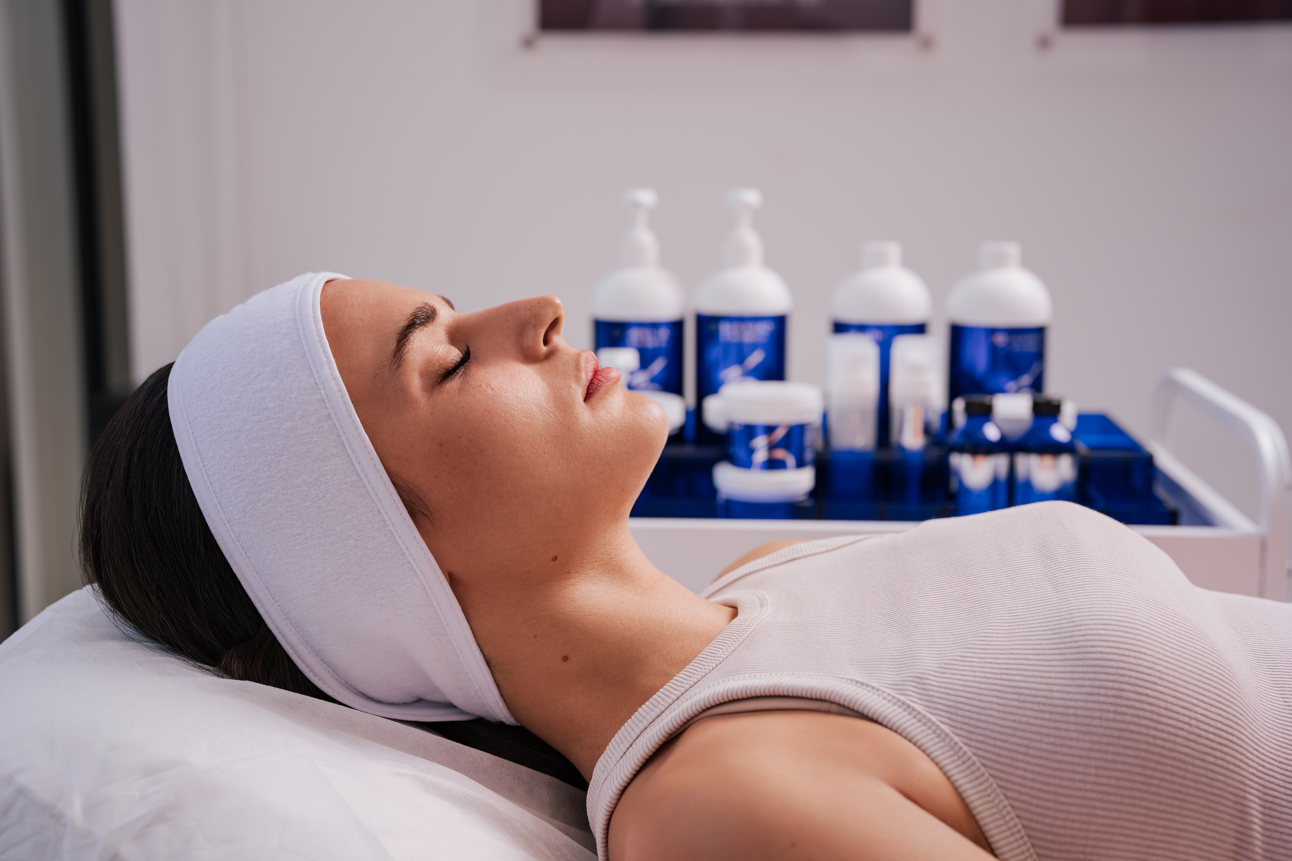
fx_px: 1794
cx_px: 646
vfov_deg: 27.0
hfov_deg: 39.6
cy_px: 430
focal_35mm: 50
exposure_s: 1/250
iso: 125
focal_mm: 50
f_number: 4.5
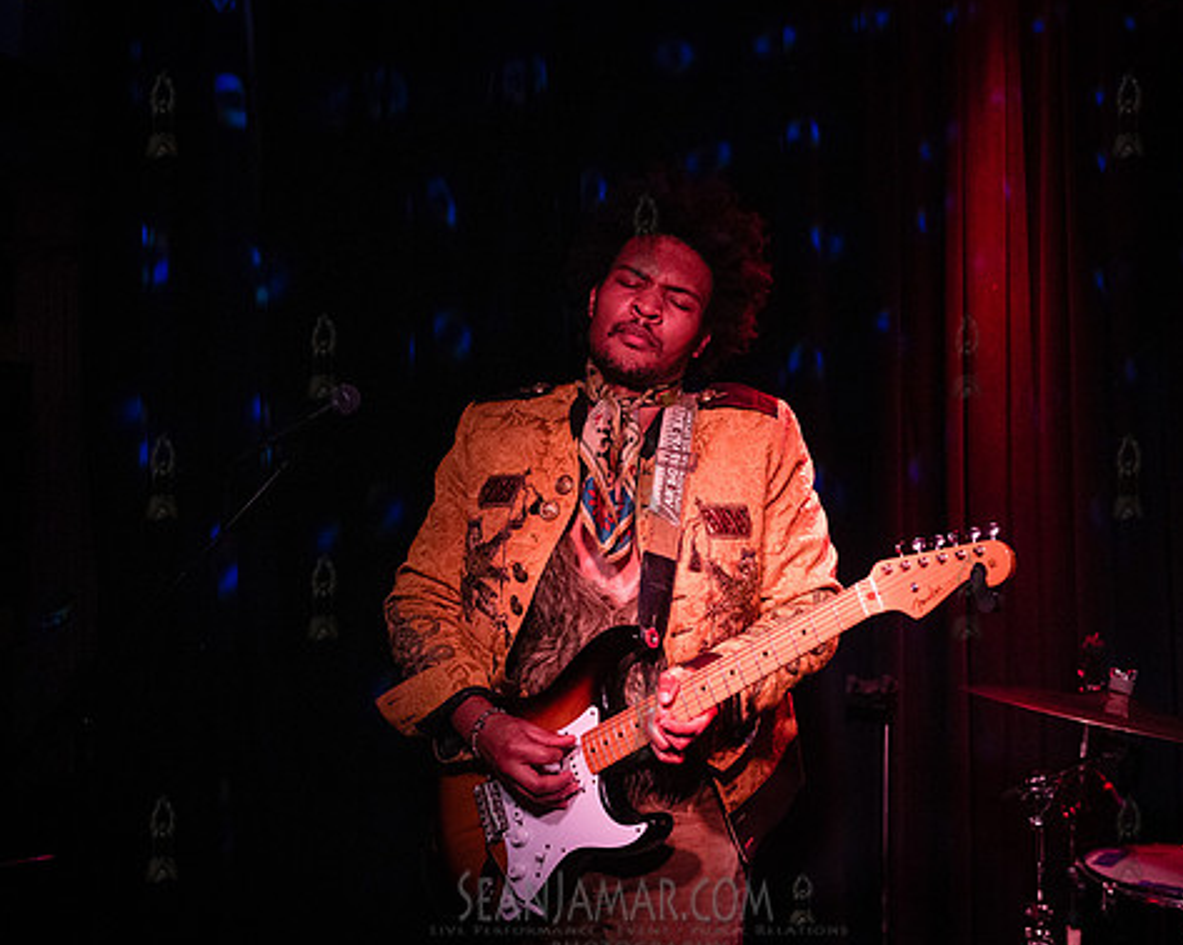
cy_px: 475
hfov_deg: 40.3
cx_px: 643
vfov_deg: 32.7
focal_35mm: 46
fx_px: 1610
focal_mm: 40
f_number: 4
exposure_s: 1/400
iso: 12800
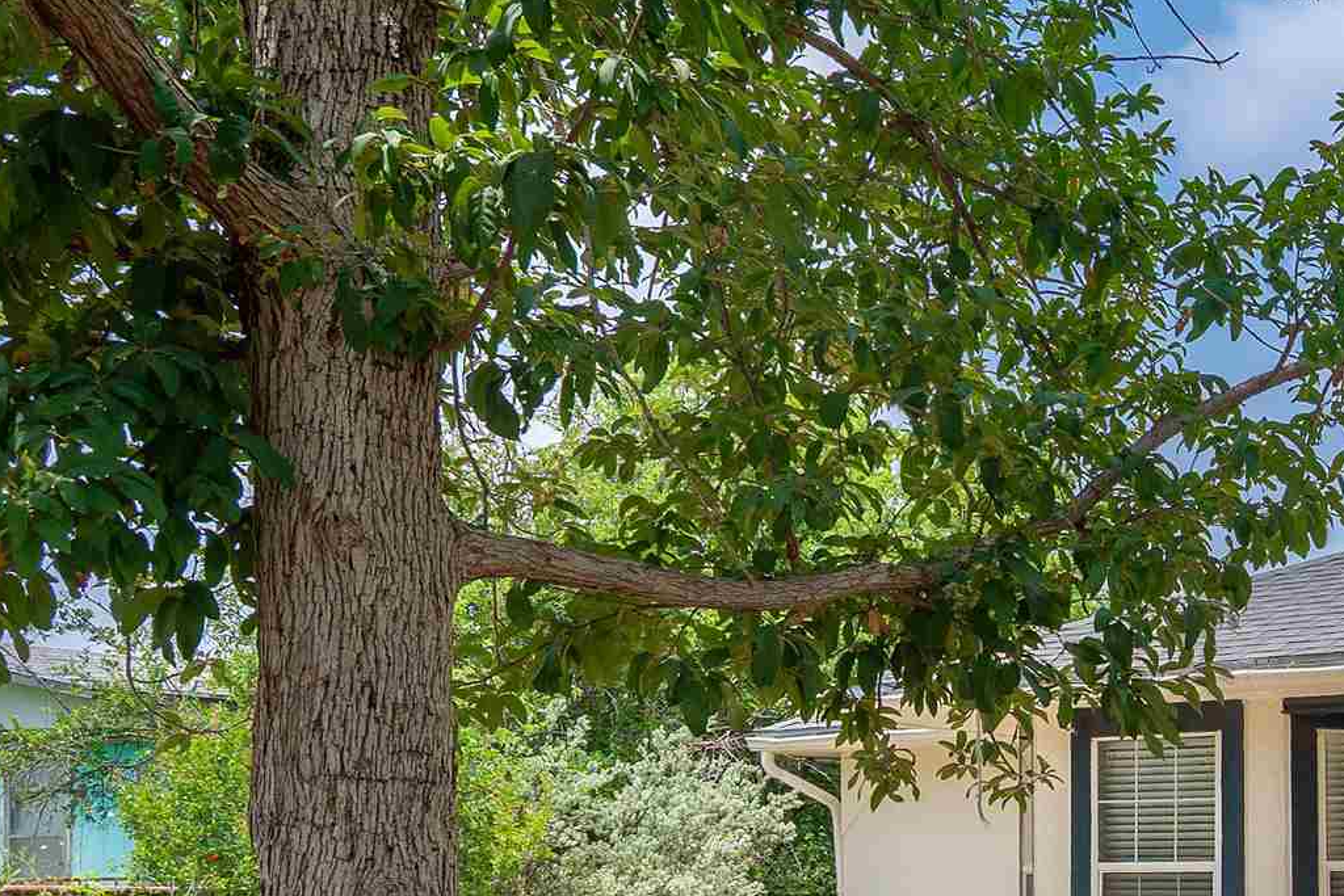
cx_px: 1436
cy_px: 855
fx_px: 1792
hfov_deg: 35.8
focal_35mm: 48
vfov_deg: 26.8
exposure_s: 1/320
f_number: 7.1
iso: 200
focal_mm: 16
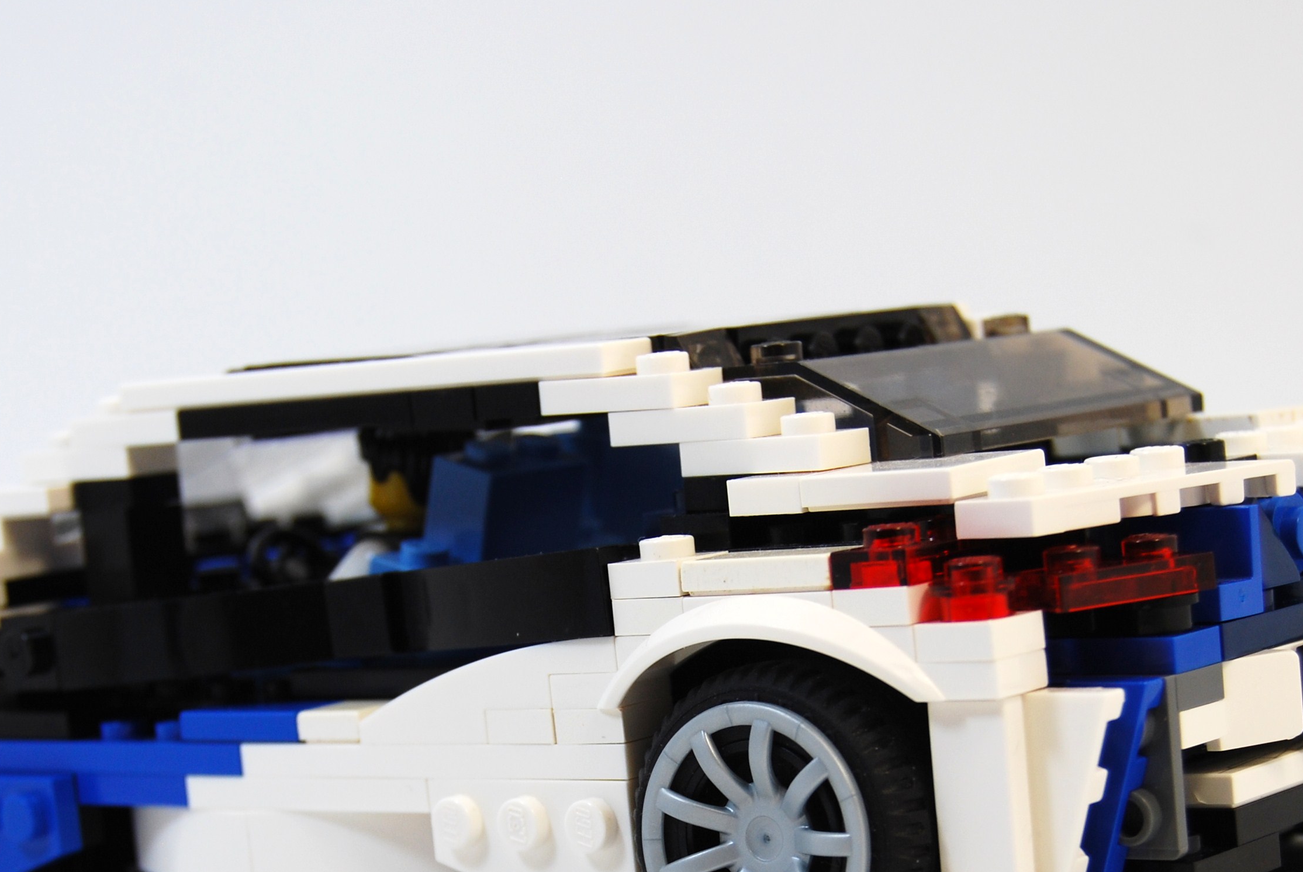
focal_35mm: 99
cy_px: 745
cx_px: 618
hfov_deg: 20.6
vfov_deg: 13.8
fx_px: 3587
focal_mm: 38
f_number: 5.6
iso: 160
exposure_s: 1/125
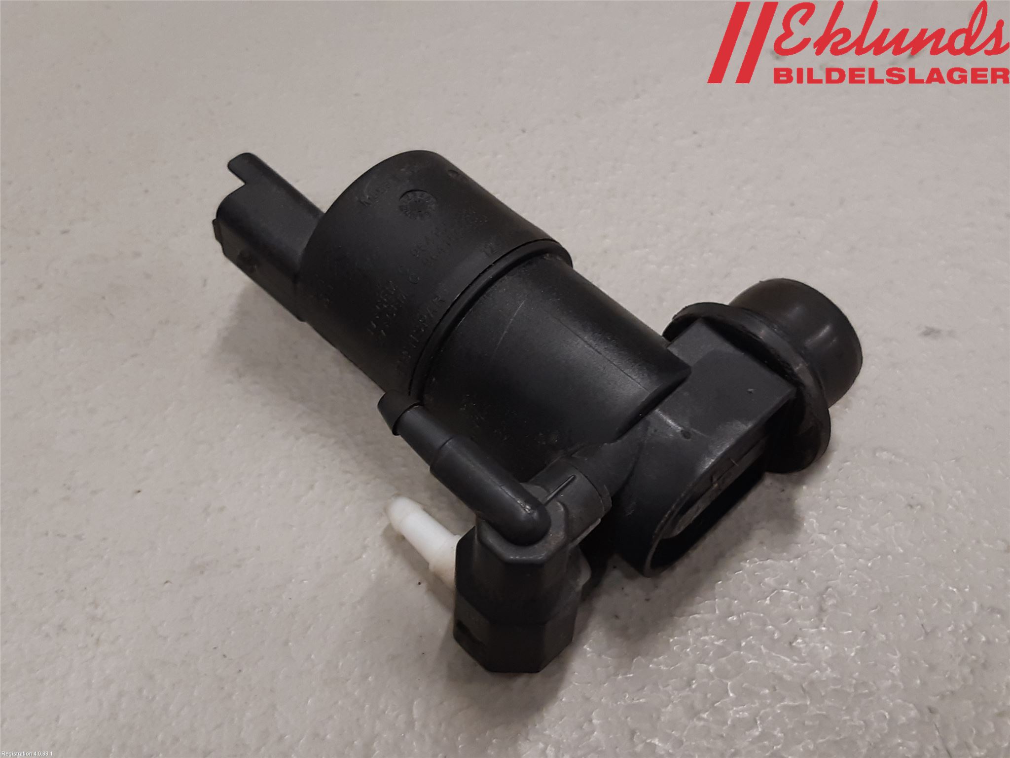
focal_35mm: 26
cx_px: 505
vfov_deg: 53.1
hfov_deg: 67.3
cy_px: 379
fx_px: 759
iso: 100
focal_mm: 3.93
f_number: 1.7
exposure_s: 1/50
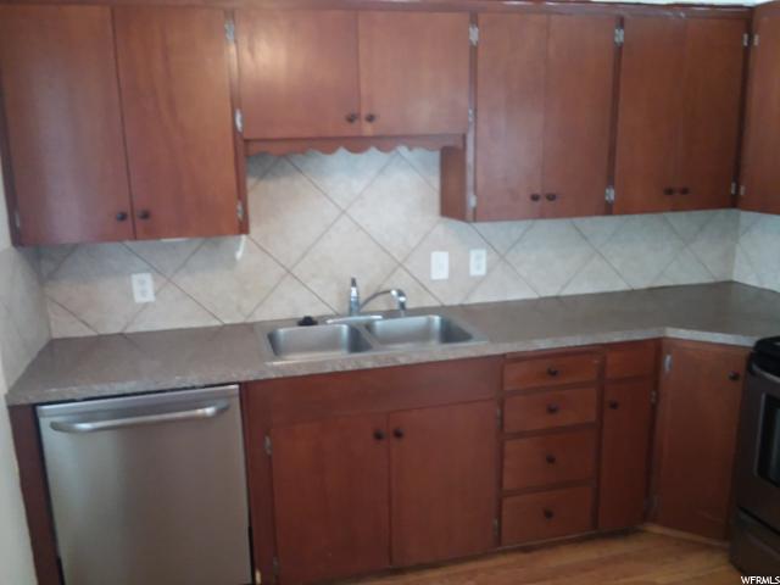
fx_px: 653
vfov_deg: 48.2
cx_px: 390
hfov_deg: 61.7
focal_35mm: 29
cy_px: 292
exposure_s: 1/30
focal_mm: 2.47
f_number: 1.9
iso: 125
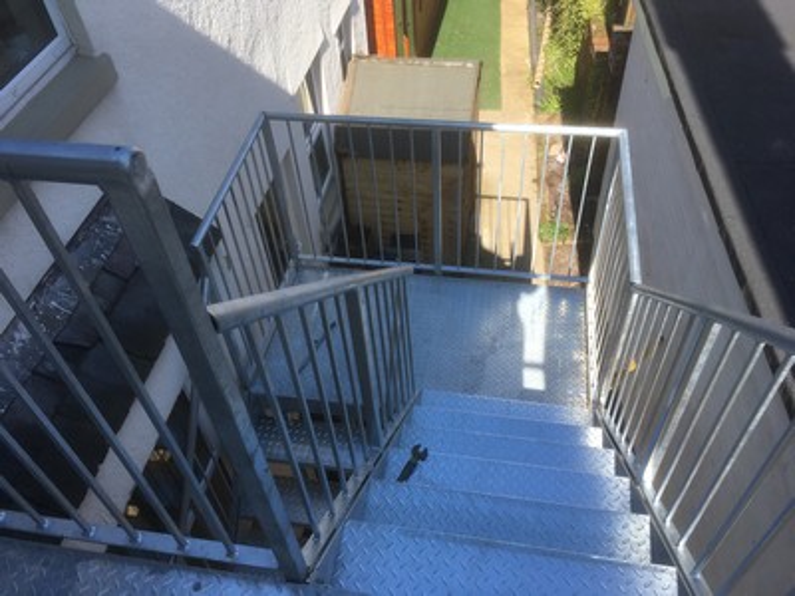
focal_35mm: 29
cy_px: 298
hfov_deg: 61.7
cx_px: 398
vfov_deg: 48.2
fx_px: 666
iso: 25
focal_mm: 4.15
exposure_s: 1/864
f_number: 2.2
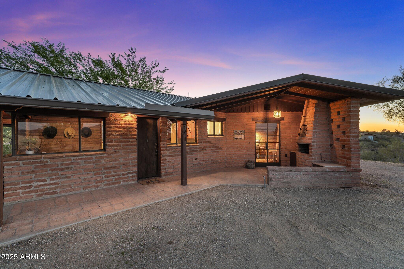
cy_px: 134
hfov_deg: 95.0
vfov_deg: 72.0
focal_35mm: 16
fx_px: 185
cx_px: 202
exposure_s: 1/3
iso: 400
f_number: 8
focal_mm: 16.5
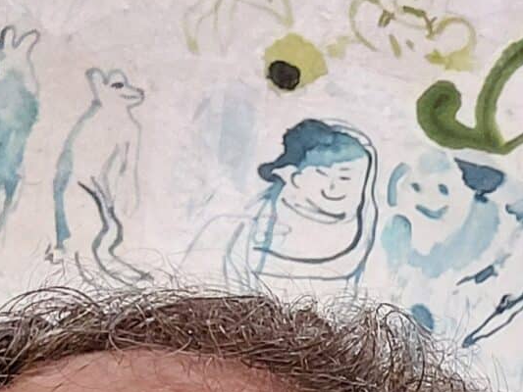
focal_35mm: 135
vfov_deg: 10.6
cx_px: 1058
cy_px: 593
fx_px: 2040
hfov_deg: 12.7
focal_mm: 3.72
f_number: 2.2
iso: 125
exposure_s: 1/60
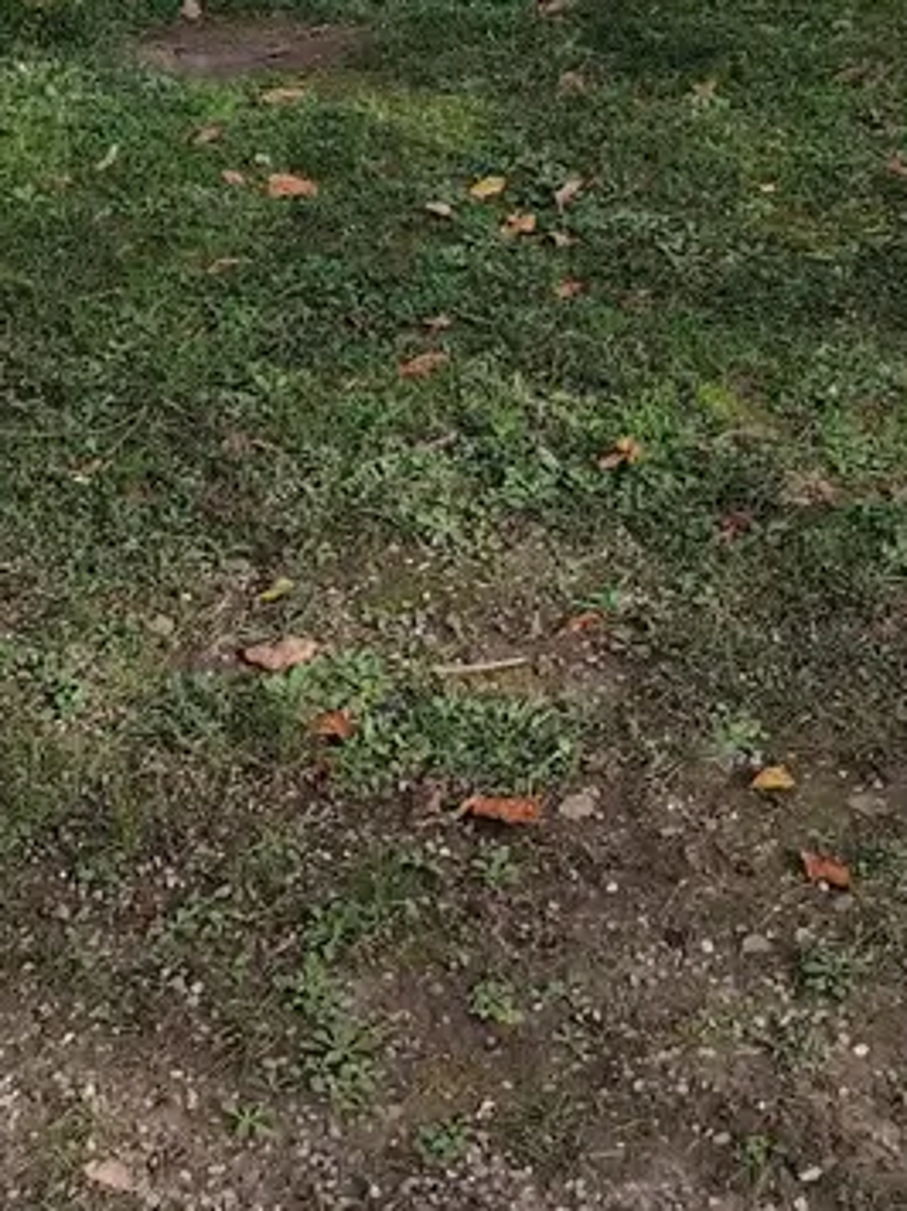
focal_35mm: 83
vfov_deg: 21.7
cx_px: 317
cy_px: -273
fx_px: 2901
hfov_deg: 17.7
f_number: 1.65
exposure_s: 1/245
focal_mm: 6.19
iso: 50
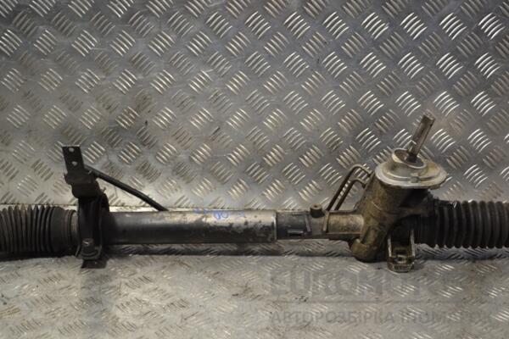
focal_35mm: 54
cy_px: 170
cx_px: 254
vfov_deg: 25.1
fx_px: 763
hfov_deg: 36.9
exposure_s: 1/30
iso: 180
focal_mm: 36
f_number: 5
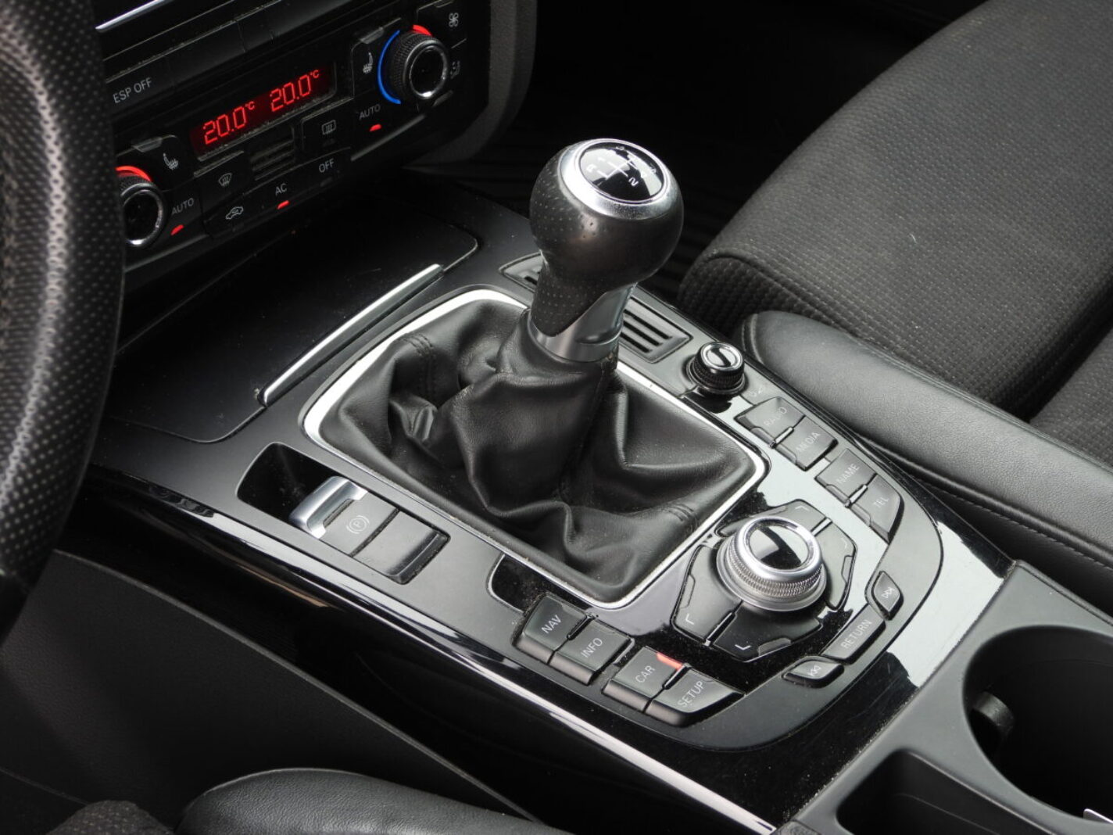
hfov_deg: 24.4
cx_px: 556
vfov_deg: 18.4
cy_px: 418
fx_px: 2572
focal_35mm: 80
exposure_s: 1/60
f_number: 3.5
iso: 100
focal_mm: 14.4
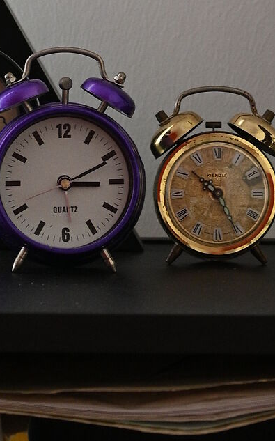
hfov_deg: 4.5
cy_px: -329
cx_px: 90
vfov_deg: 7.1
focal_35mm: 290
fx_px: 3481
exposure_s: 1/125
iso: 800
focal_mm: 50
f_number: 2.8
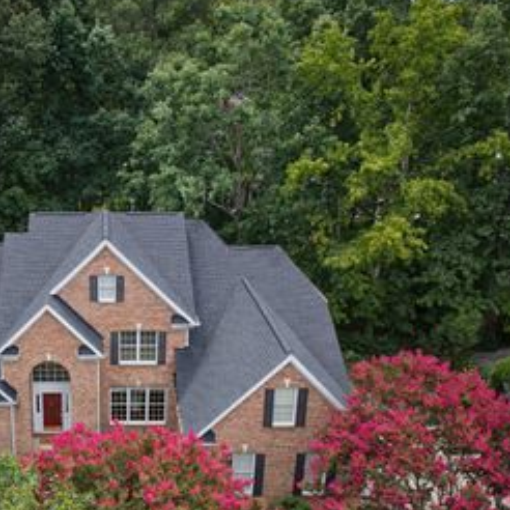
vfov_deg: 39.0
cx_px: 97
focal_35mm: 43
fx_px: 717
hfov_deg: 37.7
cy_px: 313
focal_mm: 12.3
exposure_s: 1/1000
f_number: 2.8
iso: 300
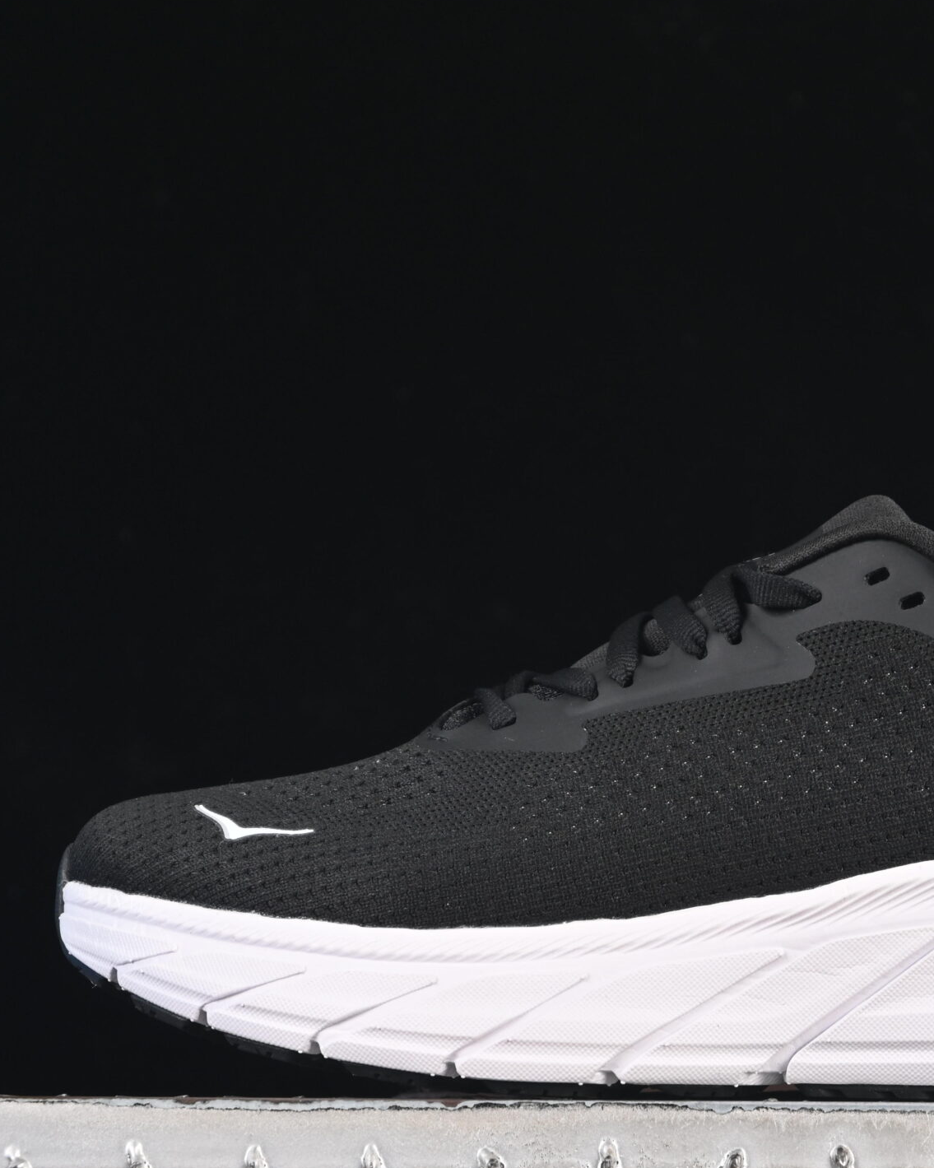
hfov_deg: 12.1
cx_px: 756
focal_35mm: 127
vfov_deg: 15.1
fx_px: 4389
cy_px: 670
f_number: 6.3
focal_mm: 50
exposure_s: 1/60
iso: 160
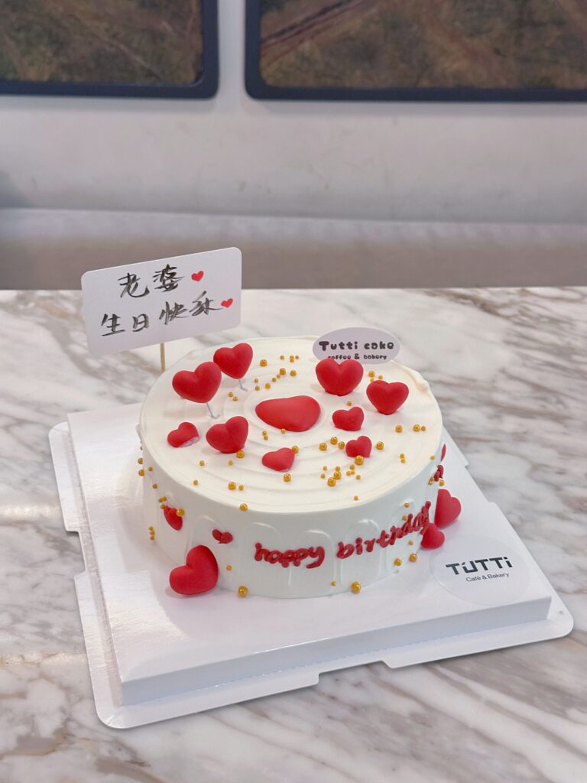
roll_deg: -2.3
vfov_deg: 39.7
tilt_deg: -34.3
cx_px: 294
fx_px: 1085
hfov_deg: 30.3
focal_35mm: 48
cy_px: 392
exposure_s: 1/50
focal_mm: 6.86
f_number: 1.78
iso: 160
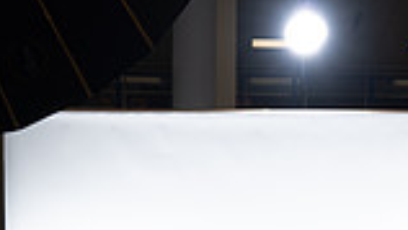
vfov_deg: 9.4
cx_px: 250
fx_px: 1255
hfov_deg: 18.4
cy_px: 535
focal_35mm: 116
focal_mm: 39
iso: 200
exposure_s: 1/250
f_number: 5.6
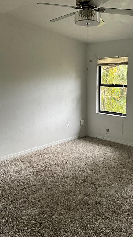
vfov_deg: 56.6
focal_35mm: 35
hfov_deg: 33.2
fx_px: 219
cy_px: 113
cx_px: 95
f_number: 1.8
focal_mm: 3
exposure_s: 1/75
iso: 64
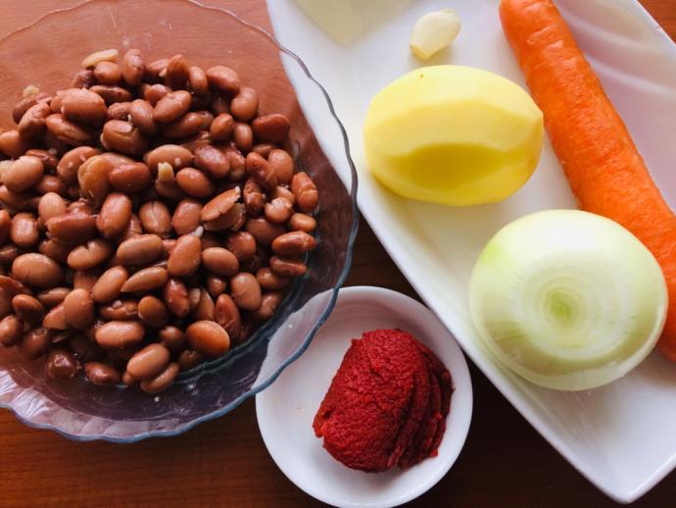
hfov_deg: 61.6
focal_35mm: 29
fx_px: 567
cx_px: 338
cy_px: 254
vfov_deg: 48.3
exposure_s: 1/33
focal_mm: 4.15
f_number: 2.2
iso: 200
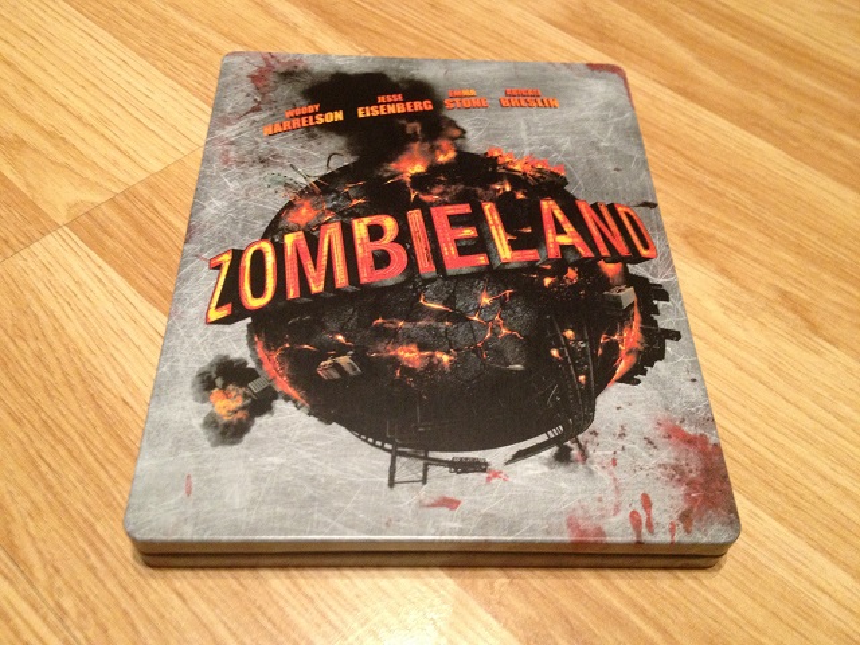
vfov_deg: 40.7
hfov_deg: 52.6
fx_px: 870
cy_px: 322
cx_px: 430
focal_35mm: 35
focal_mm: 4.28
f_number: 2.4
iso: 320
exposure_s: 1/20
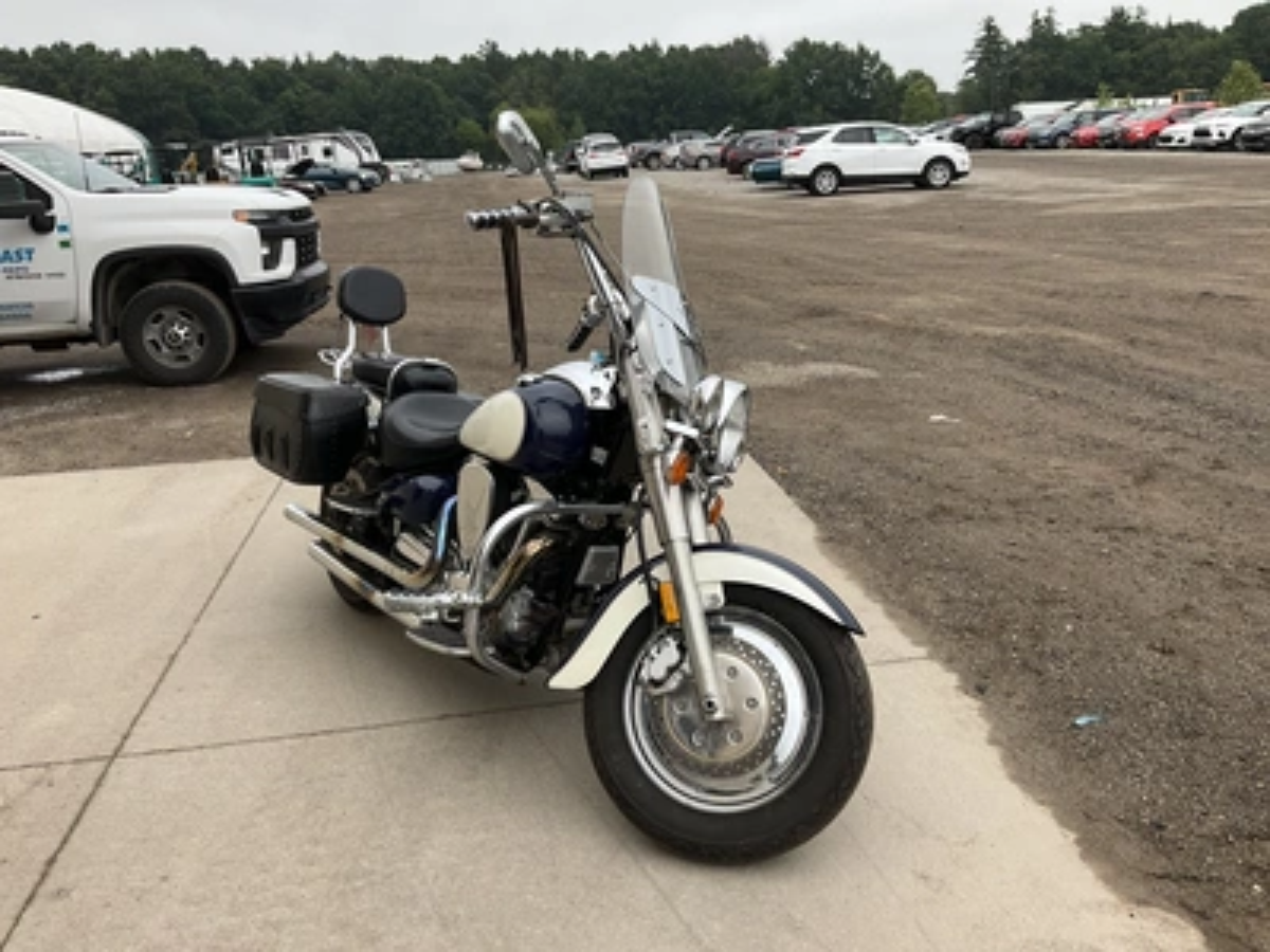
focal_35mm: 29
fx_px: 1064
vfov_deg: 48.2
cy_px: 476
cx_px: 635
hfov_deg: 61.7
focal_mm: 3
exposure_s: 1/122
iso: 16
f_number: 1.8
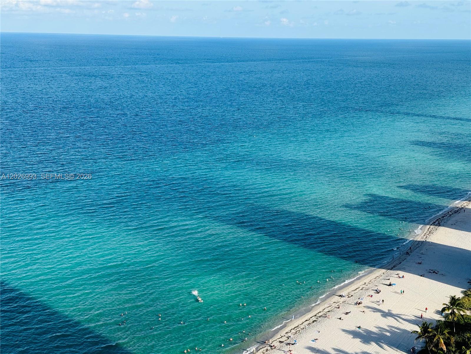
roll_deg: -0.3
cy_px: 177
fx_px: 653
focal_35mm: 48
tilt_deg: -12.1
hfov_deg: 39.7
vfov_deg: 30.3
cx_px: 236
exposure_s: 1/2611
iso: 64
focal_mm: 6.76
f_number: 1.78
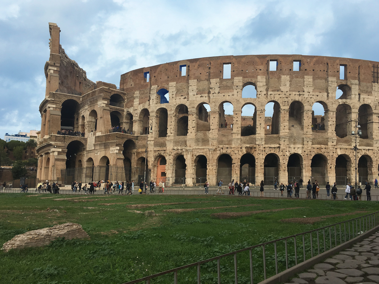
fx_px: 318
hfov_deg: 61.7
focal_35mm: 29
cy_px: 142
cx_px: 190
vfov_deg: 48.2
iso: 25
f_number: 2.2
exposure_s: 1/746
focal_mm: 4.15
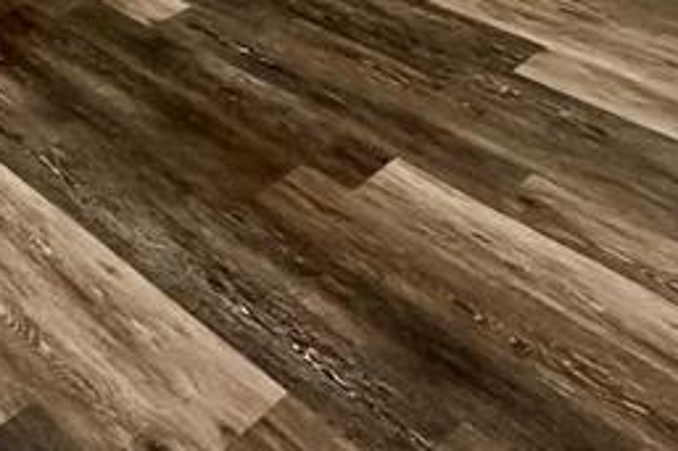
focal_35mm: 58
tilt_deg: -1.0
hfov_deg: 32.0
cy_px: -509
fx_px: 1092
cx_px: 8
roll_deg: +3.6
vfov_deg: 16.3
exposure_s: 1/60
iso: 250
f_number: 2.2
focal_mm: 2.22
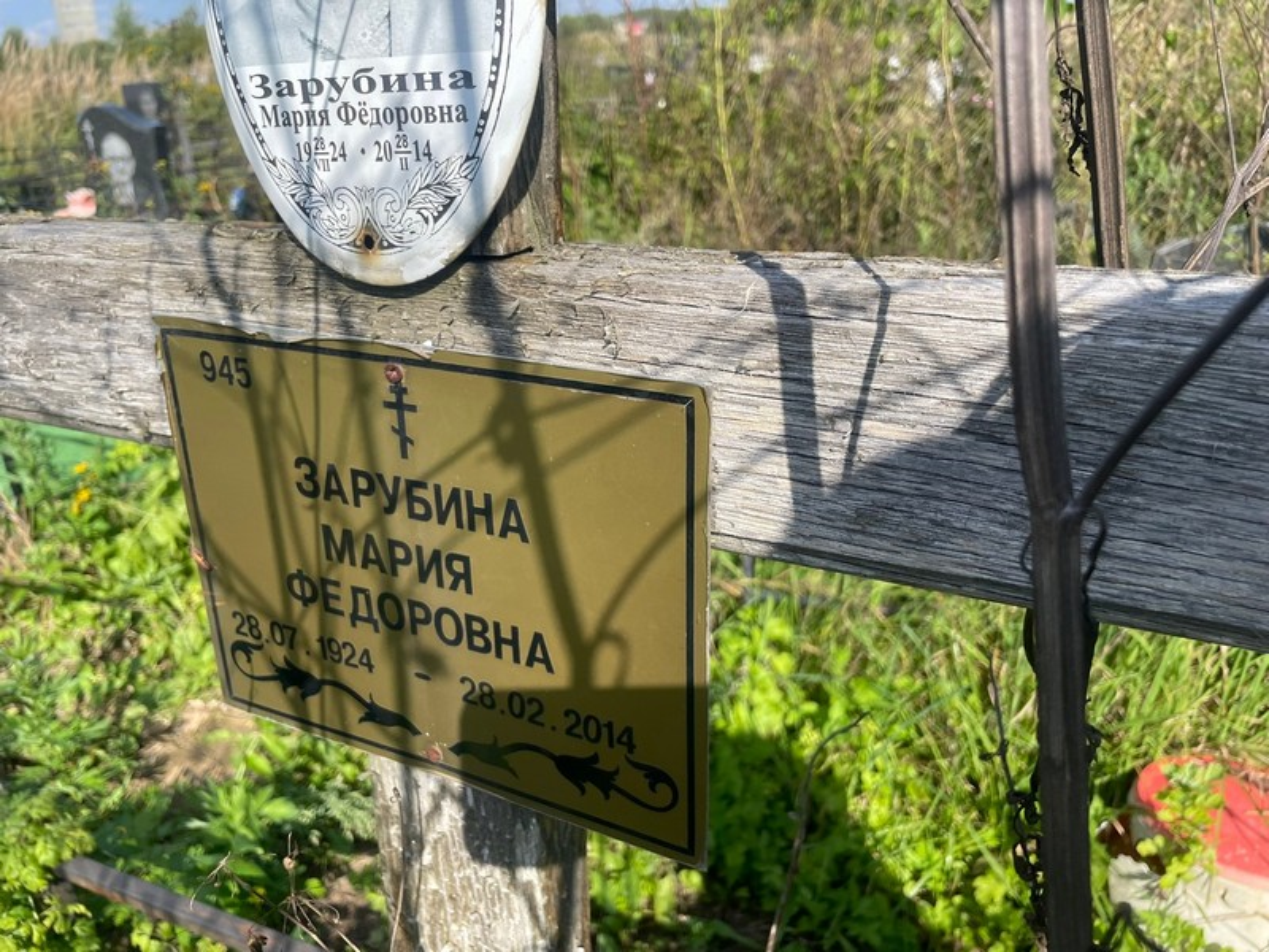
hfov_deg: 67.3
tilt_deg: -22.0
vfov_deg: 53.1
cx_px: 634
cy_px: 476
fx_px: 953
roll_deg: +1.5
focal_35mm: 26
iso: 32
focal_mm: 4.2
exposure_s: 1/1916
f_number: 1.6
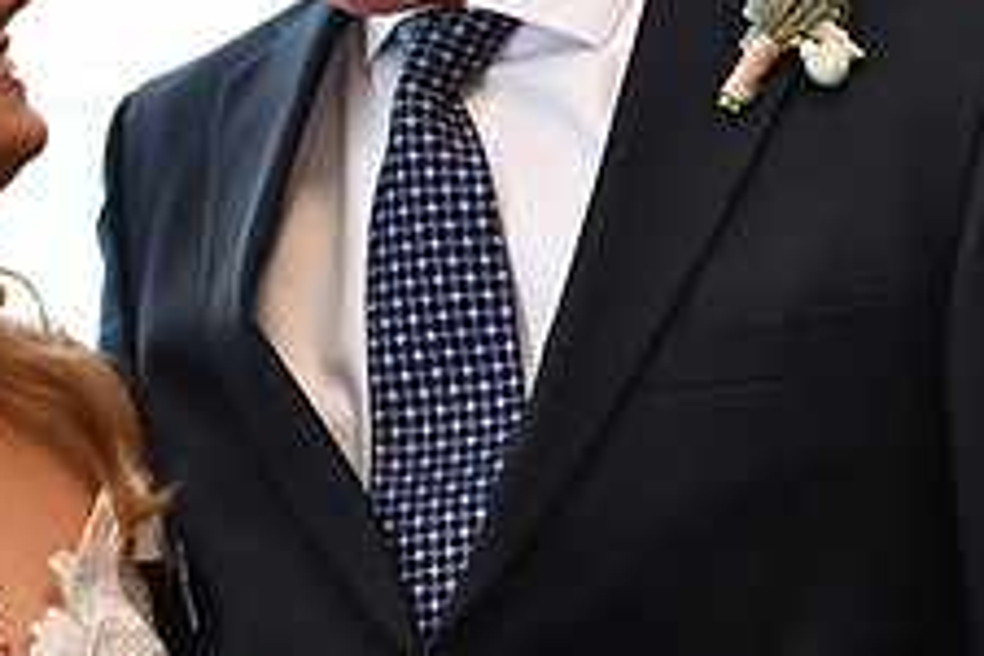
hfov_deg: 13.2
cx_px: 267
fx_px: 4236
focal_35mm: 155
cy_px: 173
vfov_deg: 8.8
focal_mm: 40
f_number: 2.8
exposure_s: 1/125
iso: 1000
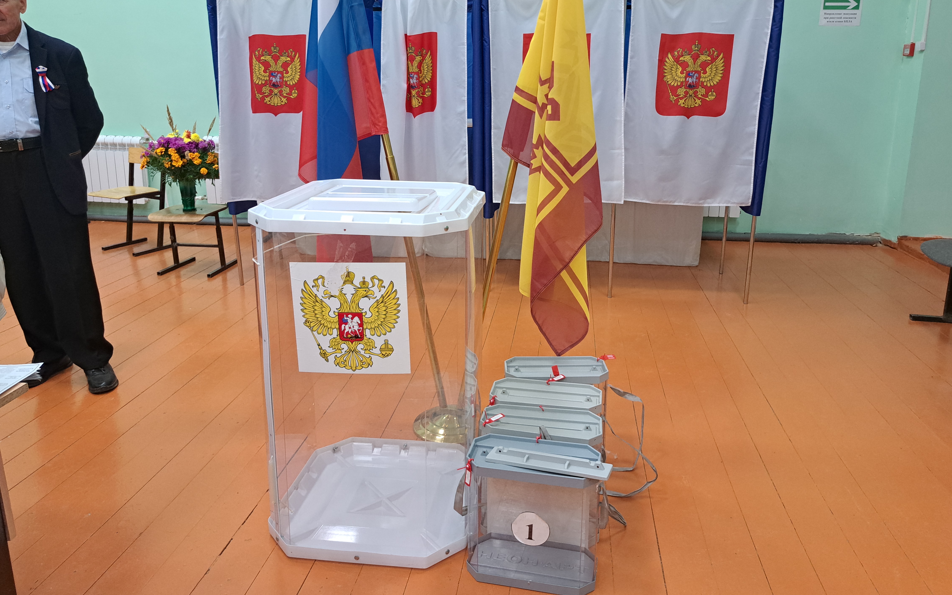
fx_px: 675
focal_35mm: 26
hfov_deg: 70.4
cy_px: 245
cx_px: 482
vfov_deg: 47.4
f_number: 1.8
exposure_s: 1/50
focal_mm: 5.23
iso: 250
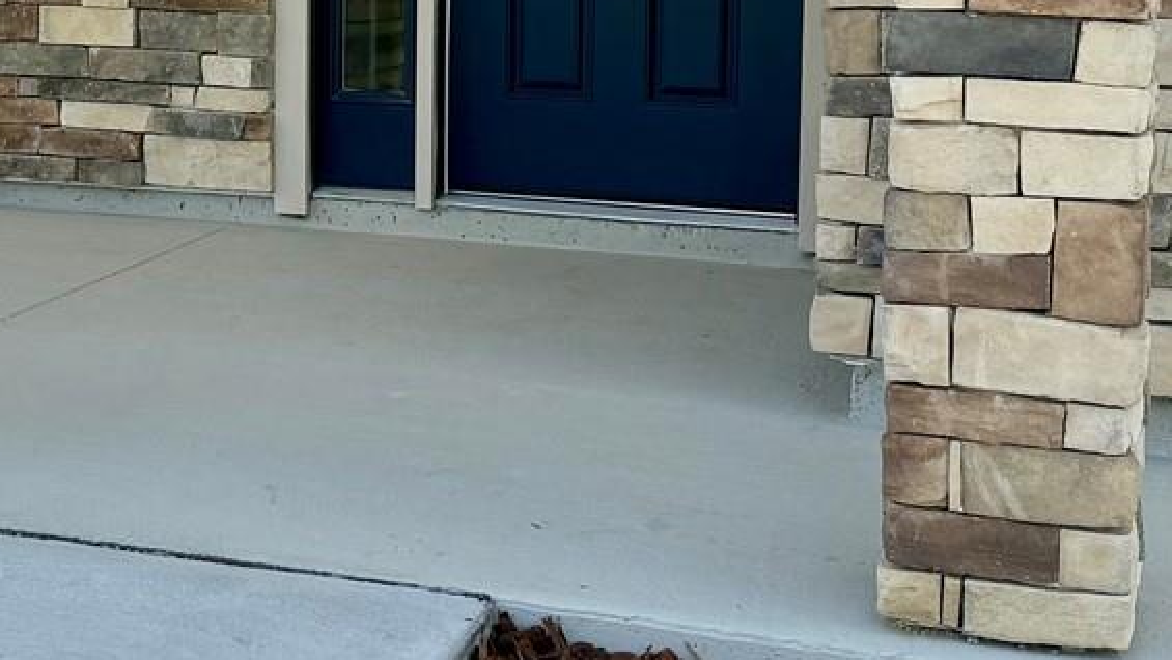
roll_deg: -0.3
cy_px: 17
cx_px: 133
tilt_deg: -3.0
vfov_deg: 16.0
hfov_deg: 27.6
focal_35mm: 74
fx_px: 2300
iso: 100
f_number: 1.78
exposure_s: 1/4167
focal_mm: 6.76
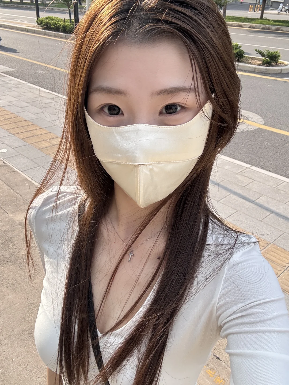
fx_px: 334
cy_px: 192
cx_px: 144
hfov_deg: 46.8
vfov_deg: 60.0
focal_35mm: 30
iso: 25
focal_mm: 2.69
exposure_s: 1/462
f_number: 1.9
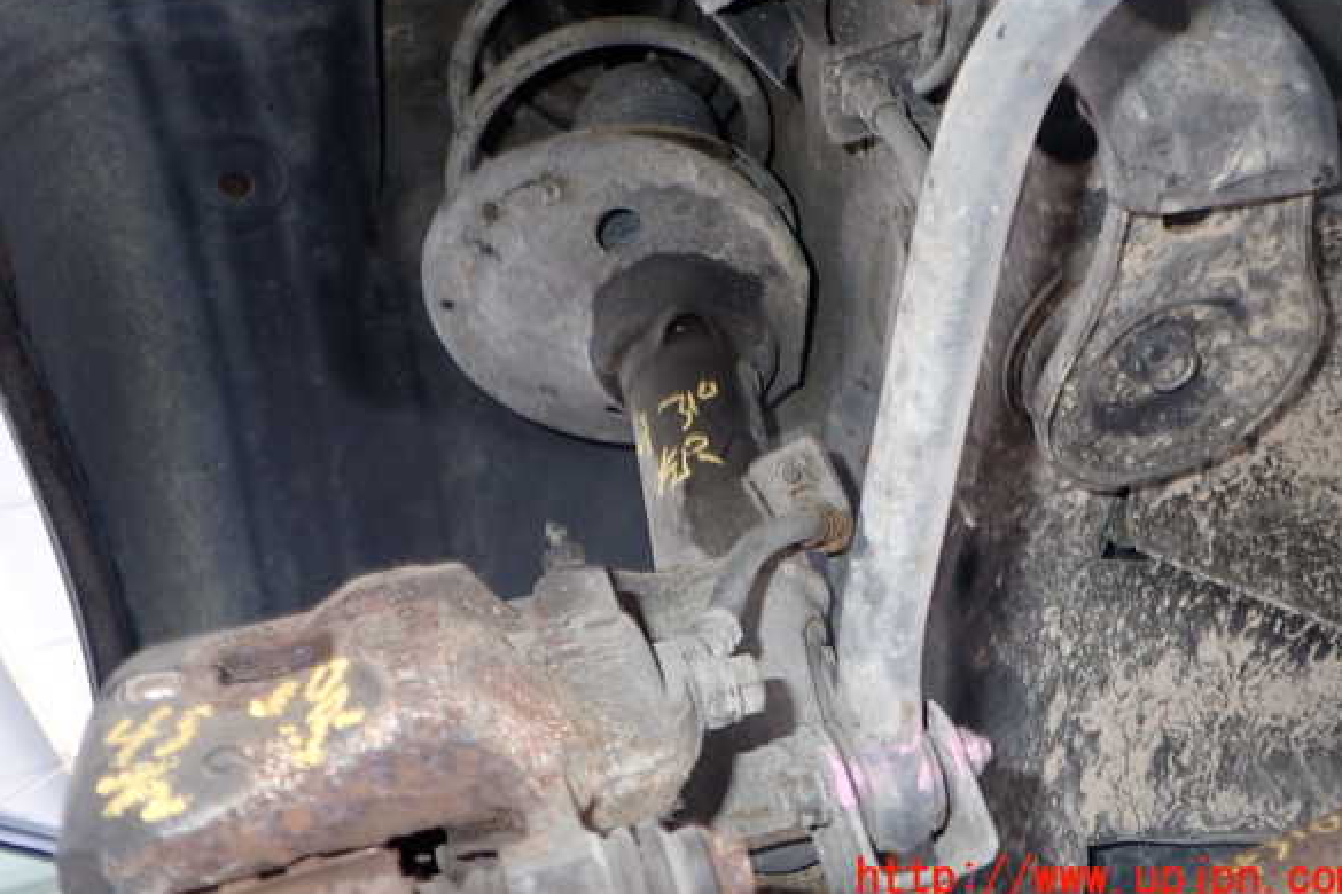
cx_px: 686
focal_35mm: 32
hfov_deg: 58.7
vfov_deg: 41.0
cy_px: 392
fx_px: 1193
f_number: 2.3
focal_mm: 5.4
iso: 200
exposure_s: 1/30
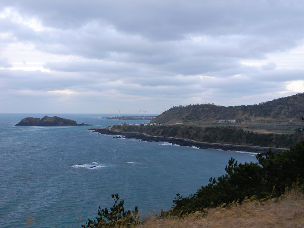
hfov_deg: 45.8
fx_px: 360
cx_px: 152
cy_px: 114
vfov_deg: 35.1
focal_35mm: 41
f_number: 3.8
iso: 80
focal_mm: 7.3
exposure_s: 1/26.3
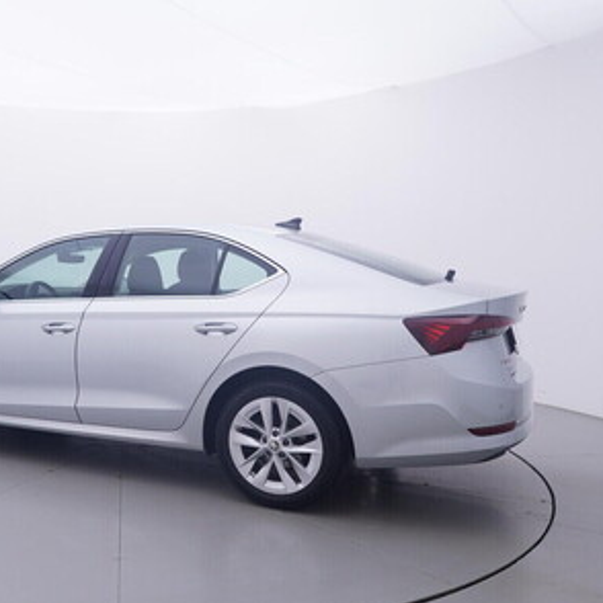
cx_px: 126
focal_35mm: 36
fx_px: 705
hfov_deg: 44.2
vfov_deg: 46.3
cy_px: 305
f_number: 5
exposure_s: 1/80
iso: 200
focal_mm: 15
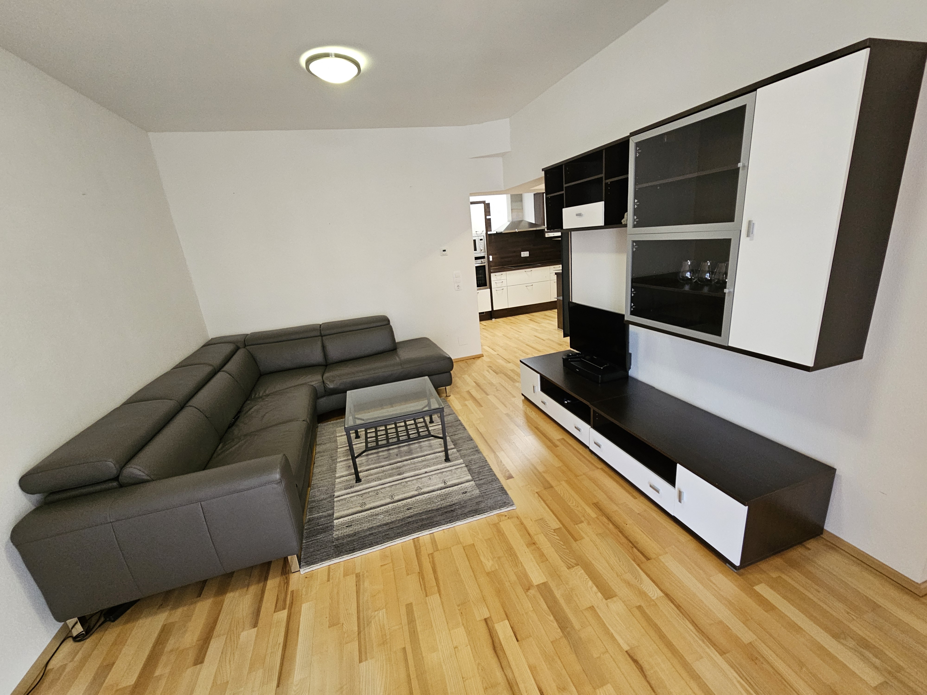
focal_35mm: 13
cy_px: 348
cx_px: 464
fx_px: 348
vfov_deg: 89.9
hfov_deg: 106.2
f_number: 2.2
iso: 400
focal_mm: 2.2
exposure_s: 1/50
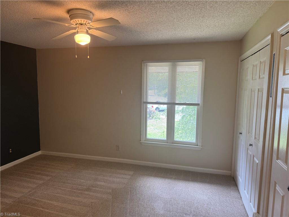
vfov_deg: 56.8
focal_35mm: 24
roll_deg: -0.6
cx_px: 144
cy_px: 108
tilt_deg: -5.3
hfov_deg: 71.6
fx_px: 200
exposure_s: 1/120
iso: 160
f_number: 1.78
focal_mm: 6.76
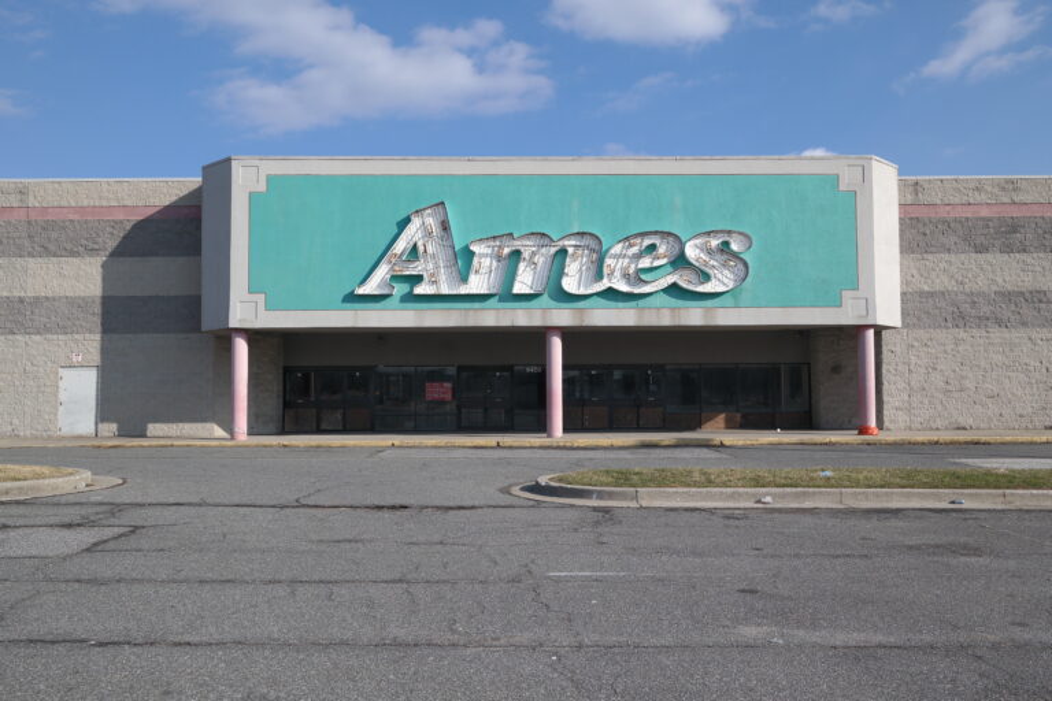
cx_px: 526
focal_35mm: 30
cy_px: 350
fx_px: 877
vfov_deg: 43.6
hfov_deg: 61.9
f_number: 7.1
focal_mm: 20
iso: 100
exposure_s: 1/320
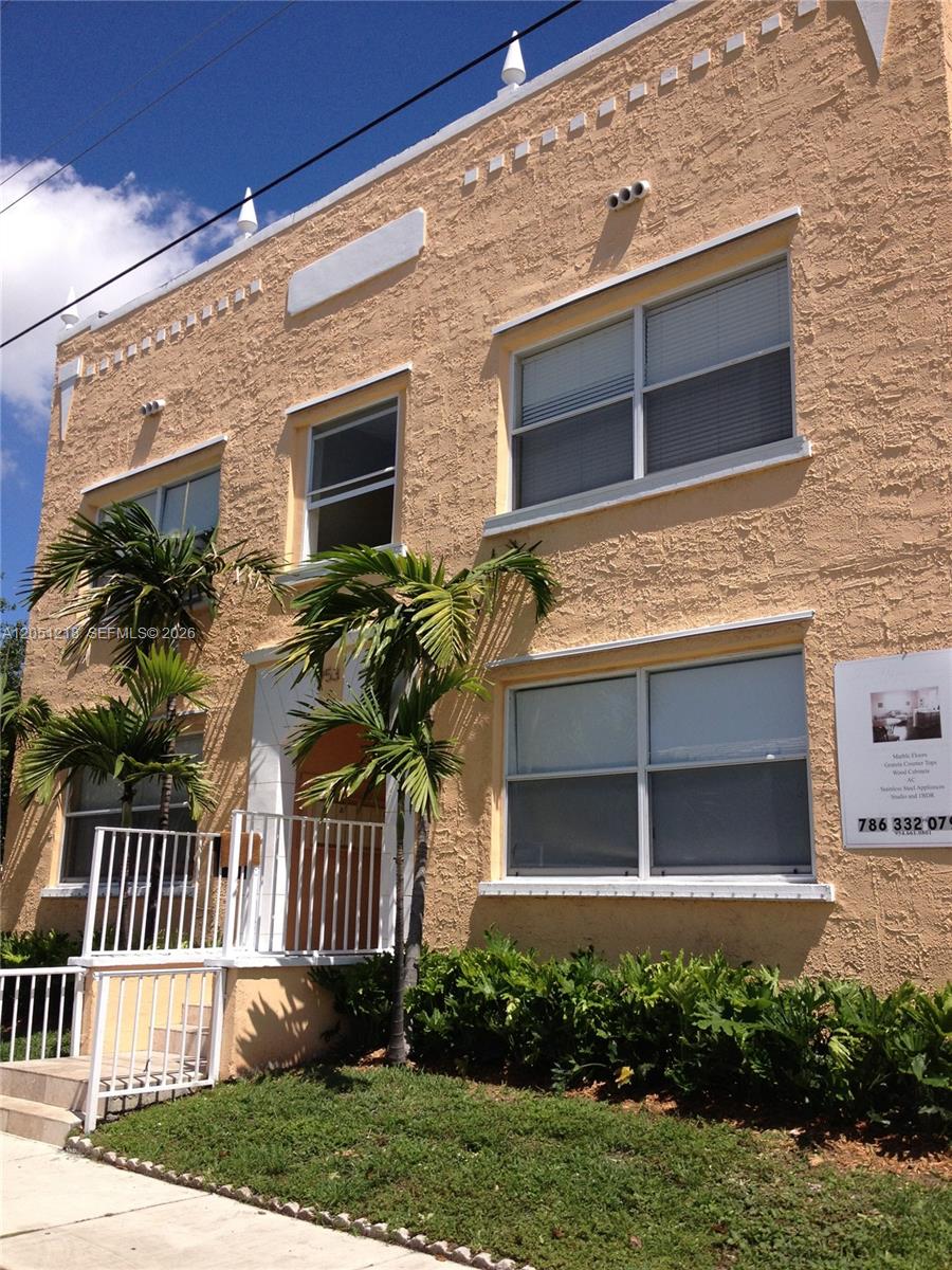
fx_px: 1283
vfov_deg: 52.6
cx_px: 476
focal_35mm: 35
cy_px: 635
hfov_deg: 40.7
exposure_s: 1/2045
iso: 50
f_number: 2.4
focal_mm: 4.28
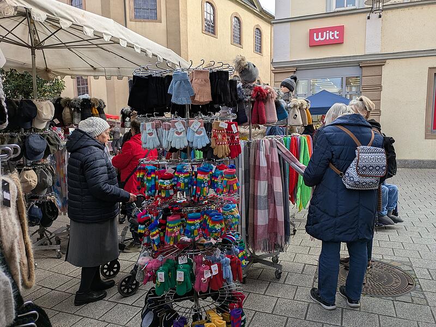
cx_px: 218
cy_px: 164
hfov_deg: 69.4
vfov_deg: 54.9
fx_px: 315
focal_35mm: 25
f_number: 1.89
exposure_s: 1/635
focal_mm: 5.43
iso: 50
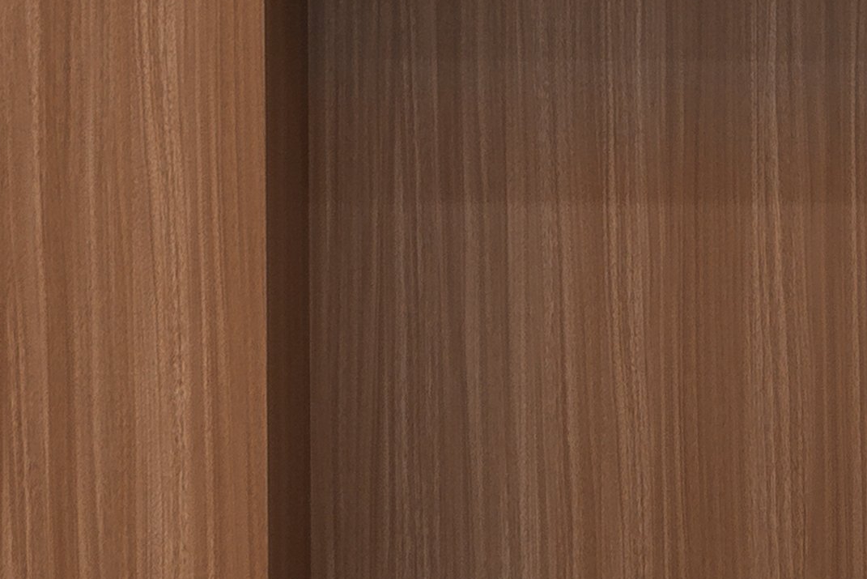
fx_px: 4770
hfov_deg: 10.3
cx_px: 821
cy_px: -520
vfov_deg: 6.8
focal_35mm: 198
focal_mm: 35
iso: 320
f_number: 9
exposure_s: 1/8
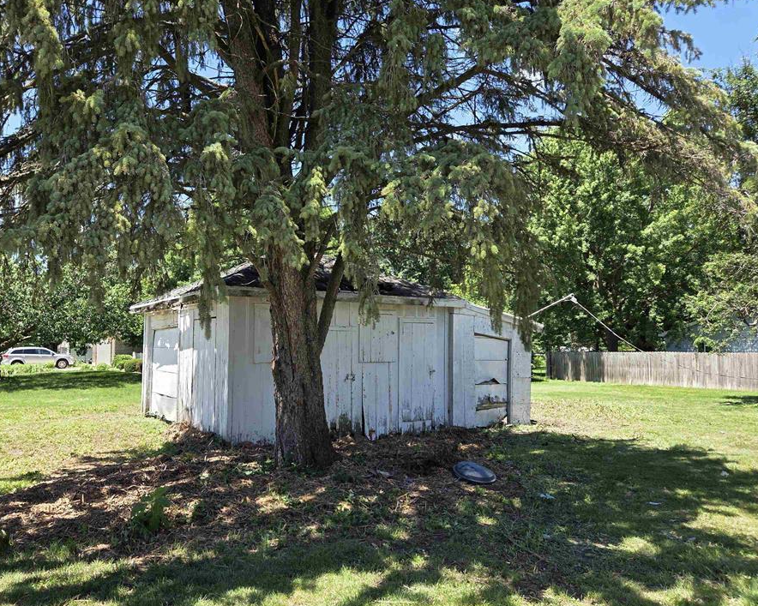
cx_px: 352
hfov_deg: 66.0
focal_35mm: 26
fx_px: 583
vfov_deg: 54.9
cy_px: 323
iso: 80
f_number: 1.8
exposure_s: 1/1050
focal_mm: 5.4
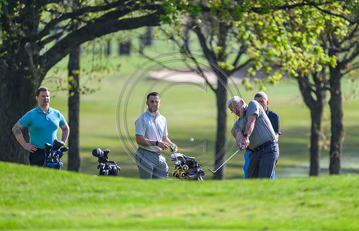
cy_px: 124
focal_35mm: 690
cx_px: 209
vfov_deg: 1.9
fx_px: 6810
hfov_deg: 3.0
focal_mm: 560
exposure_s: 1/3200
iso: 500
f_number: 4
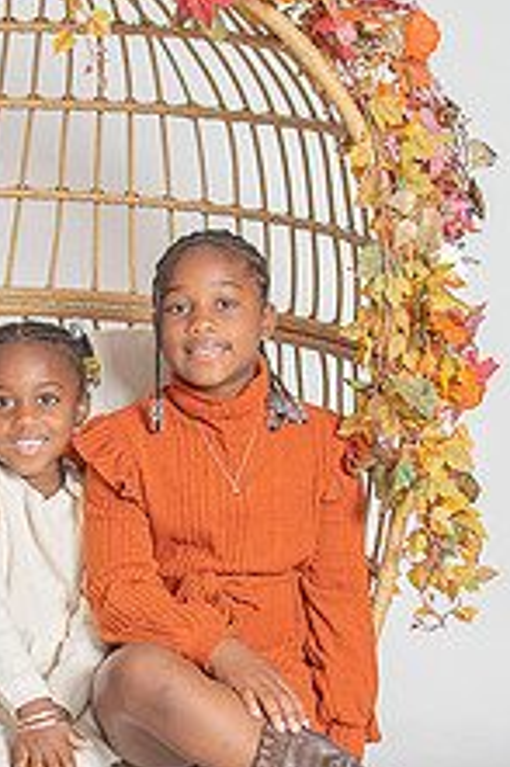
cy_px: 458
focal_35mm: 106
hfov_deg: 12.8
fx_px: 2256
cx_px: 66
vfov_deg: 19.3
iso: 640
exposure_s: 1/250
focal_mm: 35
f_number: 2.5
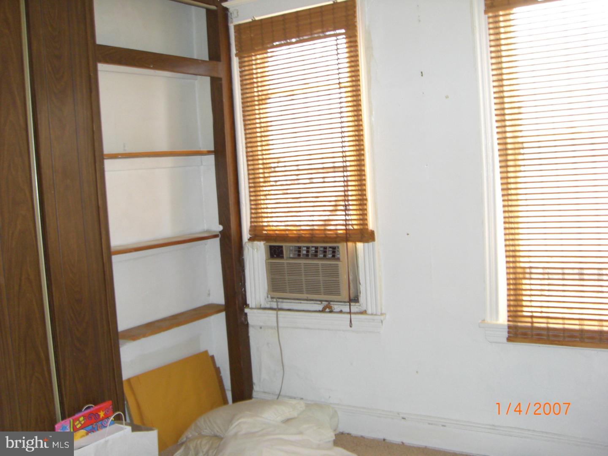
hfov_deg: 49.0
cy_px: 228
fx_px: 667
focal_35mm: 38
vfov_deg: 37.7
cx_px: 304
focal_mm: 6.2
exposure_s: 1/60
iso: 200
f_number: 2.7
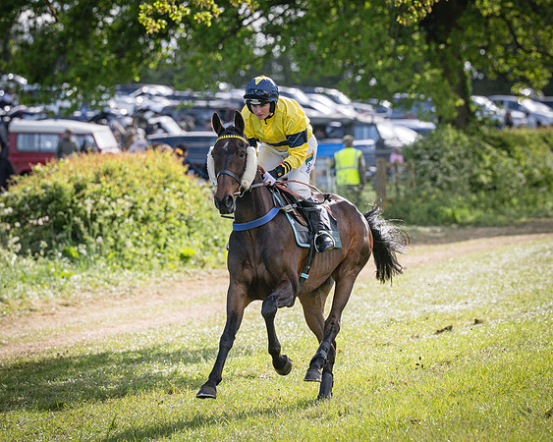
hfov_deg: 6.4
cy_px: 236
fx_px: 4981
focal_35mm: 304
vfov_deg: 5.1
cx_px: 261
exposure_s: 1/2500
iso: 400
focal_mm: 165
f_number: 4
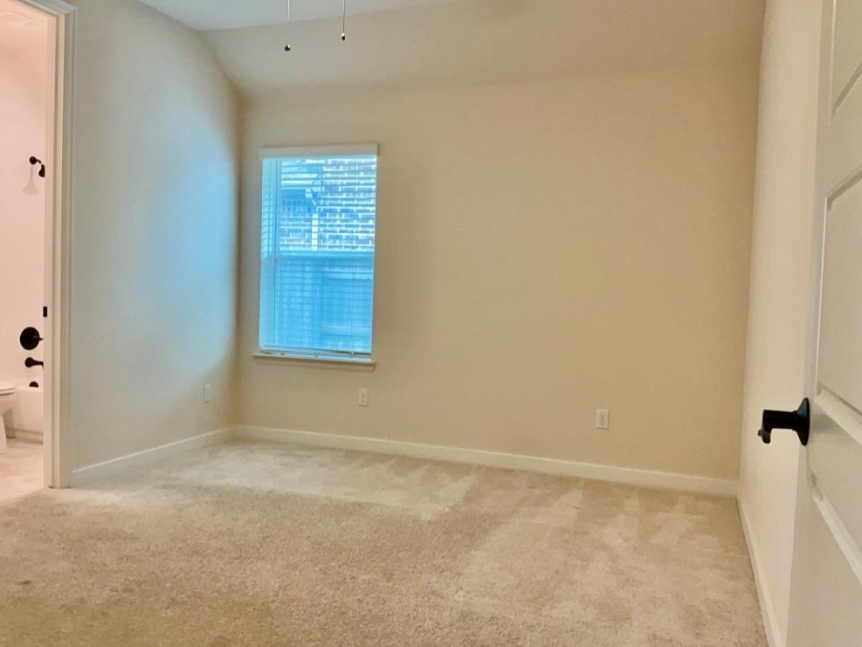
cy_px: 322
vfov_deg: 49.8
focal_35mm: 28
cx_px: 429
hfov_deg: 63.4
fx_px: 698
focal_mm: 3
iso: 80
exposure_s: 1/60
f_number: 1.8
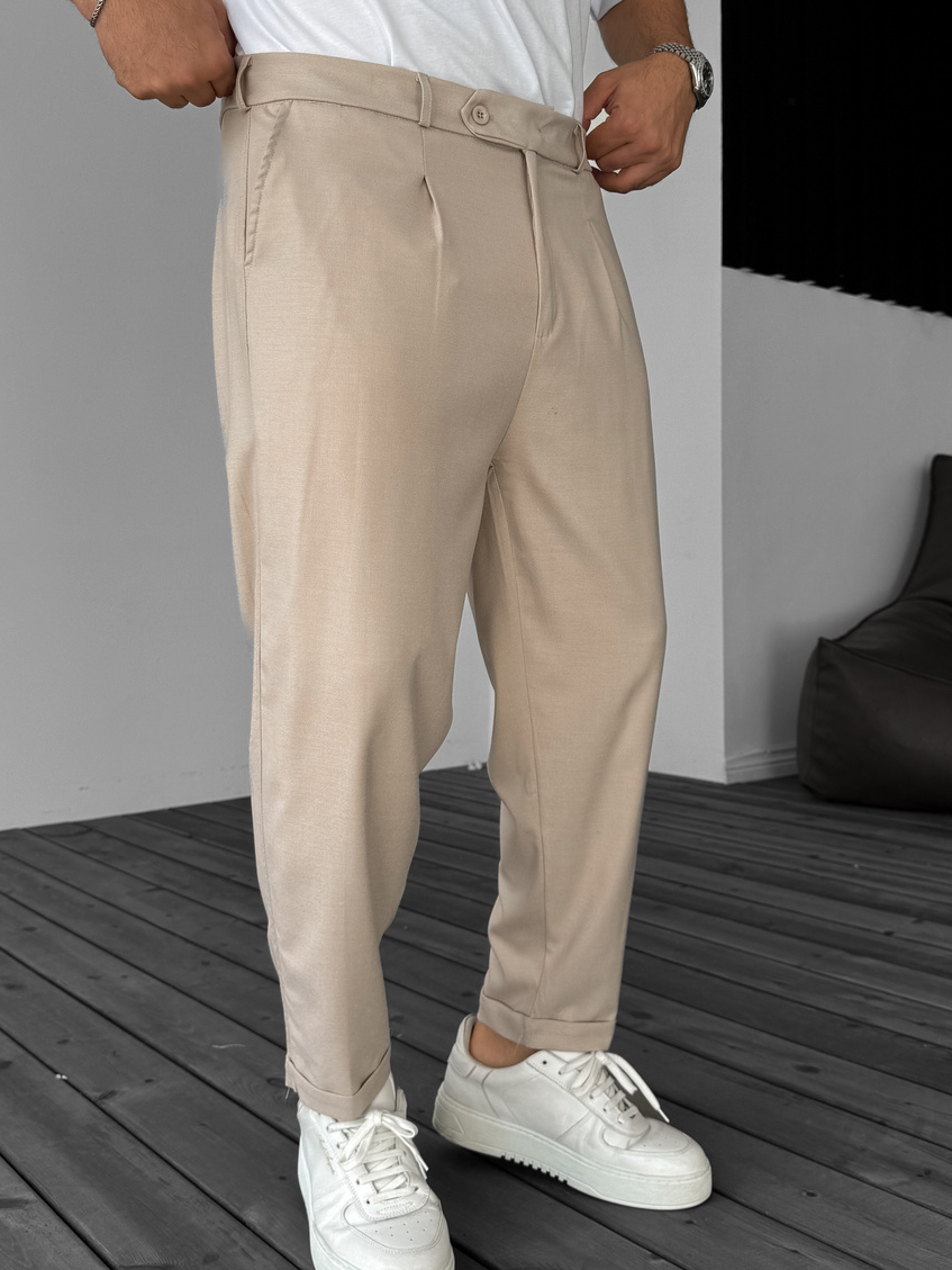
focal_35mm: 34
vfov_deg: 53.9
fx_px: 1247
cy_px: 571
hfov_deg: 41.8
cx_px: 510
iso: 80
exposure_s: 1/400
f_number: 1.8
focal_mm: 6.76
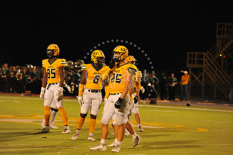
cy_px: 78
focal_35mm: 200
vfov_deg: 6.9
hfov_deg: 10.3
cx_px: 116
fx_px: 1294
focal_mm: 200
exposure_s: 1/160
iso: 3200
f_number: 5
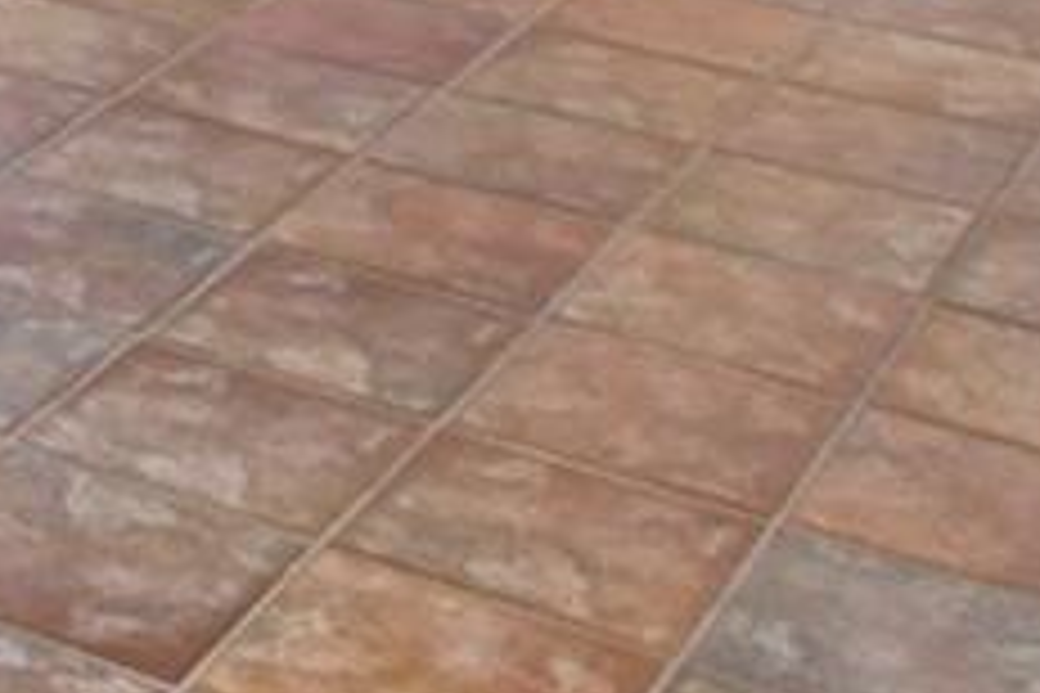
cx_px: -689
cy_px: -1120
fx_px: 3004
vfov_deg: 10.7
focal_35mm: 104
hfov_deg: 17.0
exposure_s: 1/125
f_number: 4.5
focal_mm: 10
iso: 100
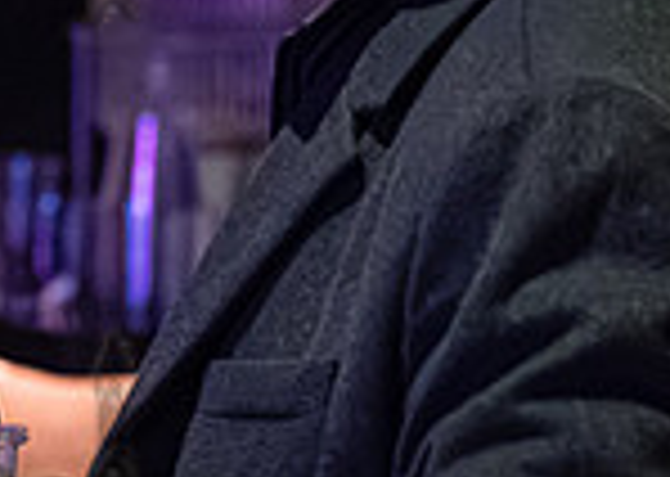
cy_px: -110
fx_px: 9729
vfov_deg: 2.8
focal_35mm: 512
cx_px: -53
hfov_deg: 3.9
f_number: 2.8
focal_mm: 119
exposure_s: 1/250
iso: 16000
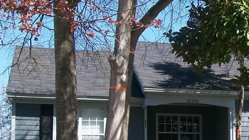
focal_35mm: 80
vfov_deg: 15.0
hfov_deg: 26.1
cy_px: 110
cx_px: 193
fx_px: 528
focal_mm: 6
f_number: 2.7
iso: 80
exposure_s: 1/640
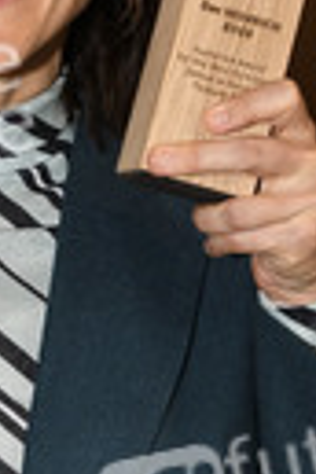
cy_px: 316
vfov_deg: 21.2
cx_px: -48
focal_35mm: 96
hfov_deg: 13.9
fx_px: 1264
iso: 640
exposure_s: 1/320
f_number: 3.5
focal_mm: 31
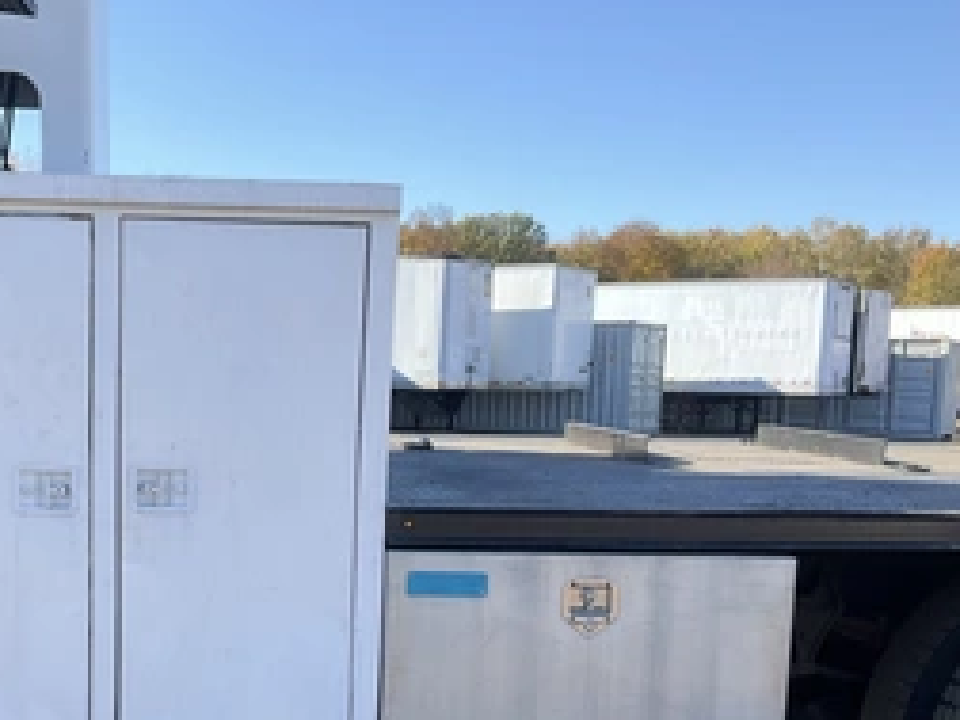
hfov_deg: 40.5
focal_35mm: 46
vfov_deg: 31.0
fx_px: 1276
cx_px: 293
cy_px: 533
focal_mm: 3
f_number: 1.8
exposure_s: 1/912
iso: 25
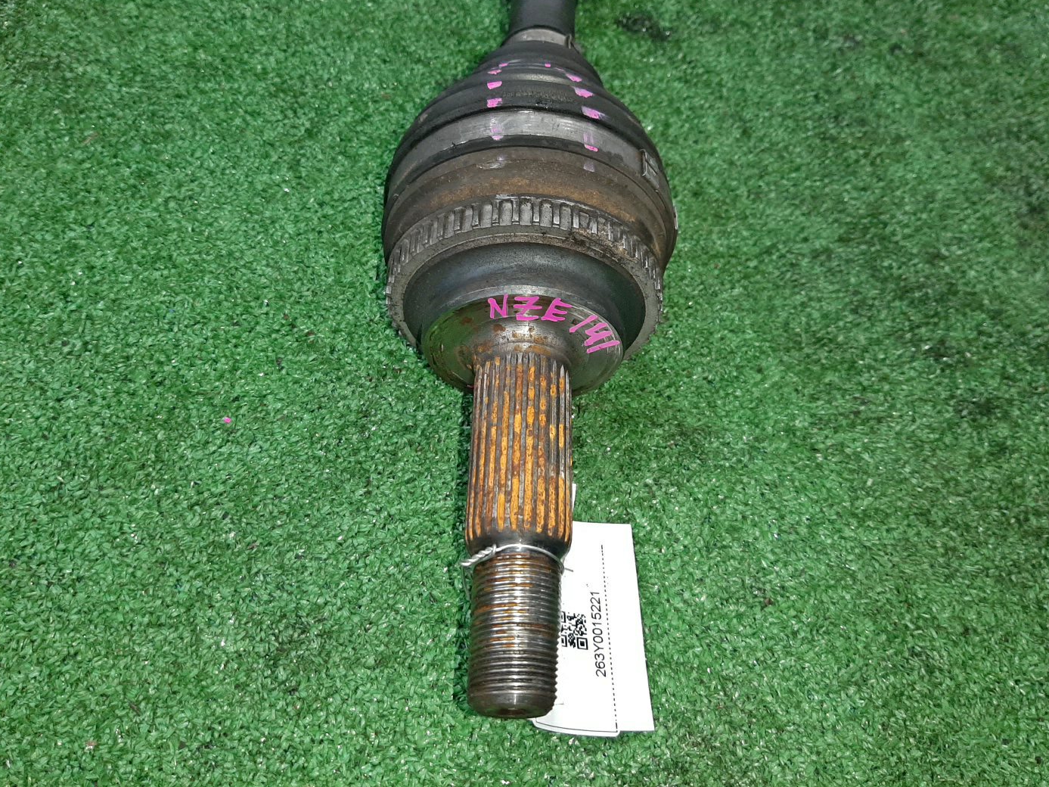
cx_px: 538
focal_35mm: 27
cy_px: 379
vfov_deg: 51.3
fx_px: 818
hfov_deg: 65.3
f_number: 1.7
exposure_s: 1/50
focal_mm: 3.93
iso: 148
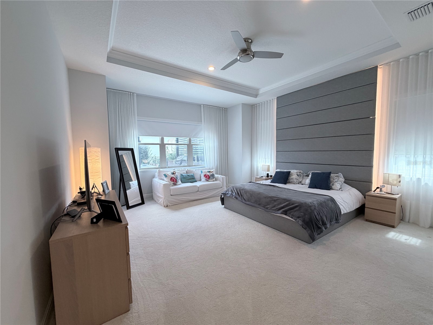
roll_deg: +0.9
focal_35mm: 14
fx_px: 175
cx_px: 216
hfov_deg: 102.1
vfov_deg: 85.7
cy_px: 162
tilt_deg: -3.7
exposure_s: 1/120
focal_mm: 2.22
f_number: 2.2
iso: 200
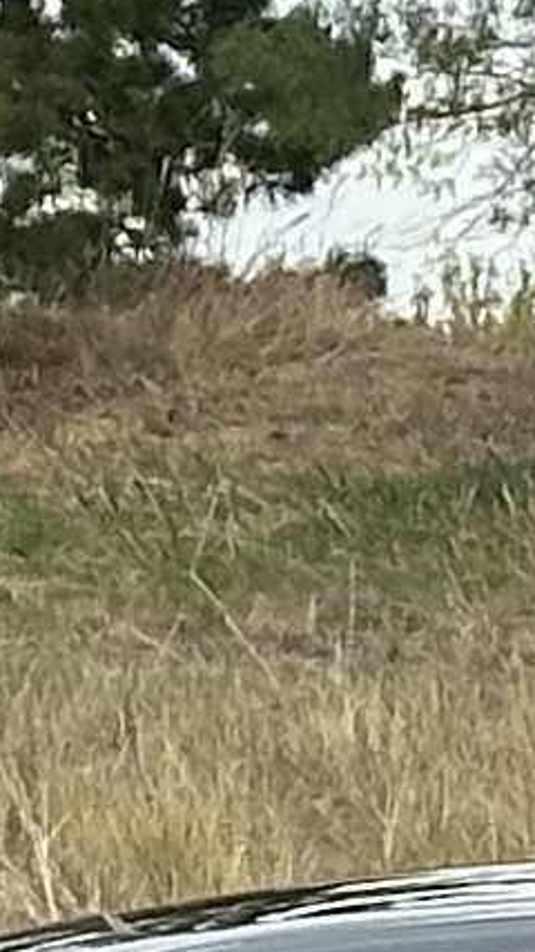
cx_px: 169
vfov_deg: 4.3
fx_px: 12466
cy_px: 1697
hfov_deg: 2.5
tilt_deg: -5.5
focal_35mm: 494
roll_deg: -2.3
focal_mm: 6.86
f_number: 1.78
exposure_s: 1/1541
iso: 64
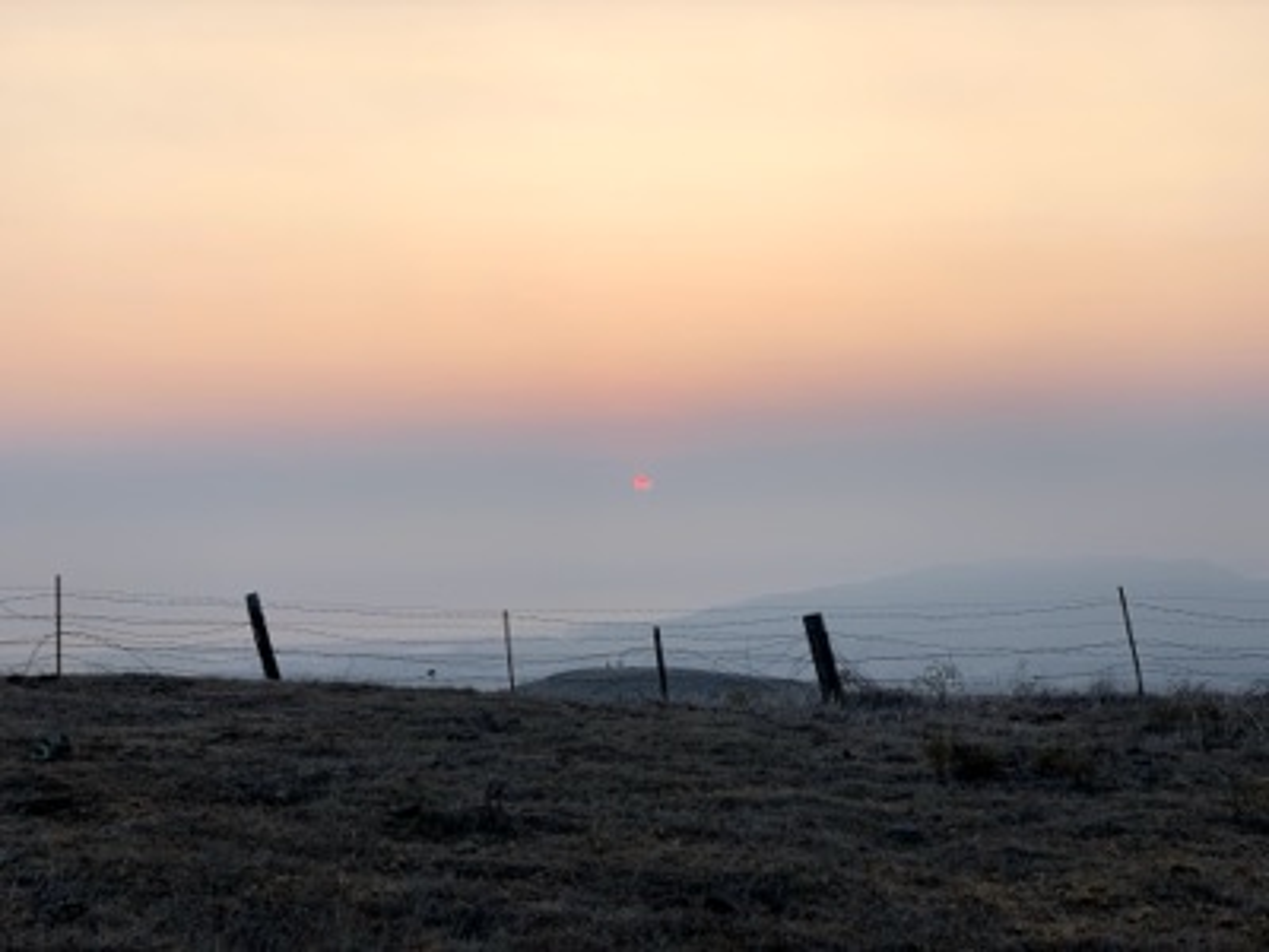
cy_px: 476
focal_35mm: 52
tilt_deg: +3.5
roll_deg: +2.7
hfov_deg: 36.8
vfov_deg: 28.0
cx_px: 634
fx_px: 1906
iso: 16
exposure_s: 1/265
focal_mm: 6
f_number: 2.4
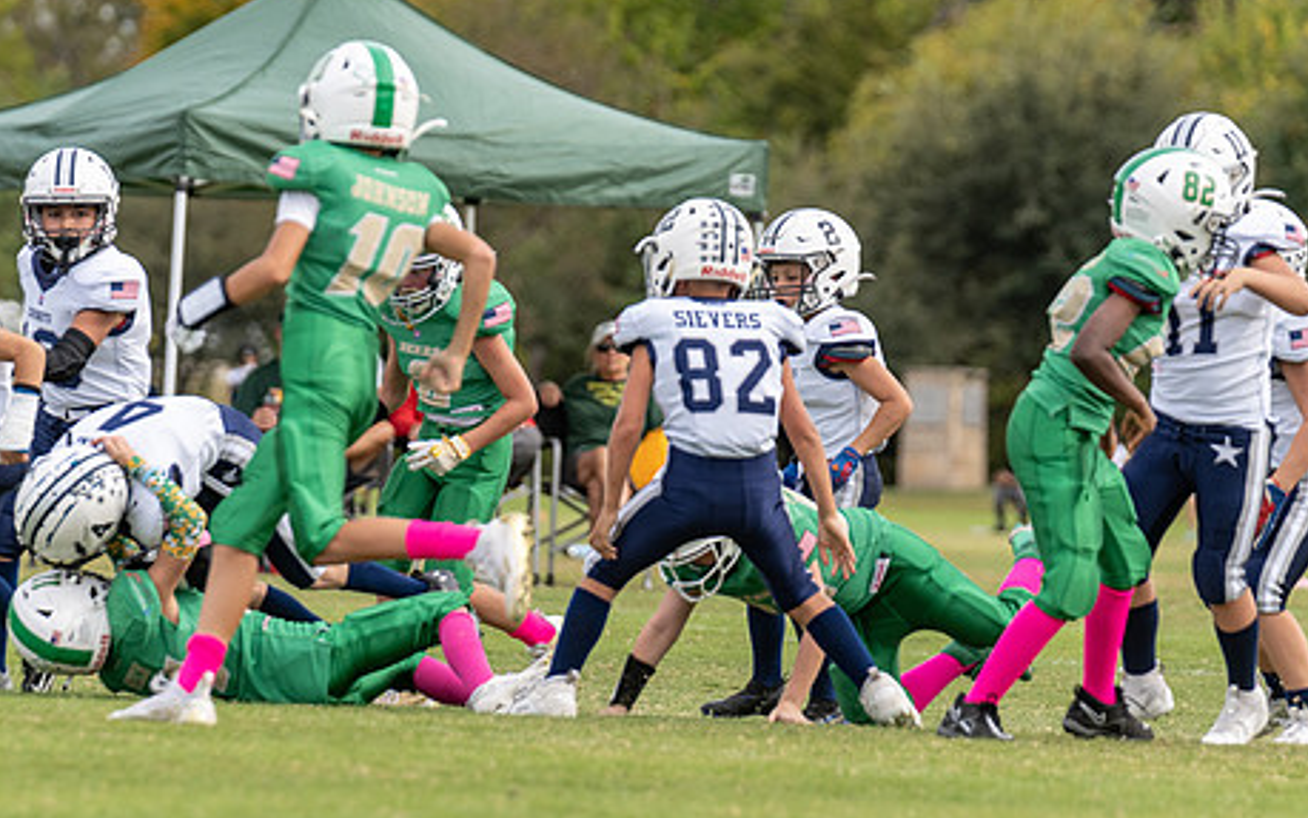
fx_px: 13334
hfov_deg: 5.6
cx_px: 601
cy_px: 339
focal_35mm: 374
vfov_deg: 3.5
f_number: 3.5
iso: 250
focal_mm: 198
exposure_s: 1/1250
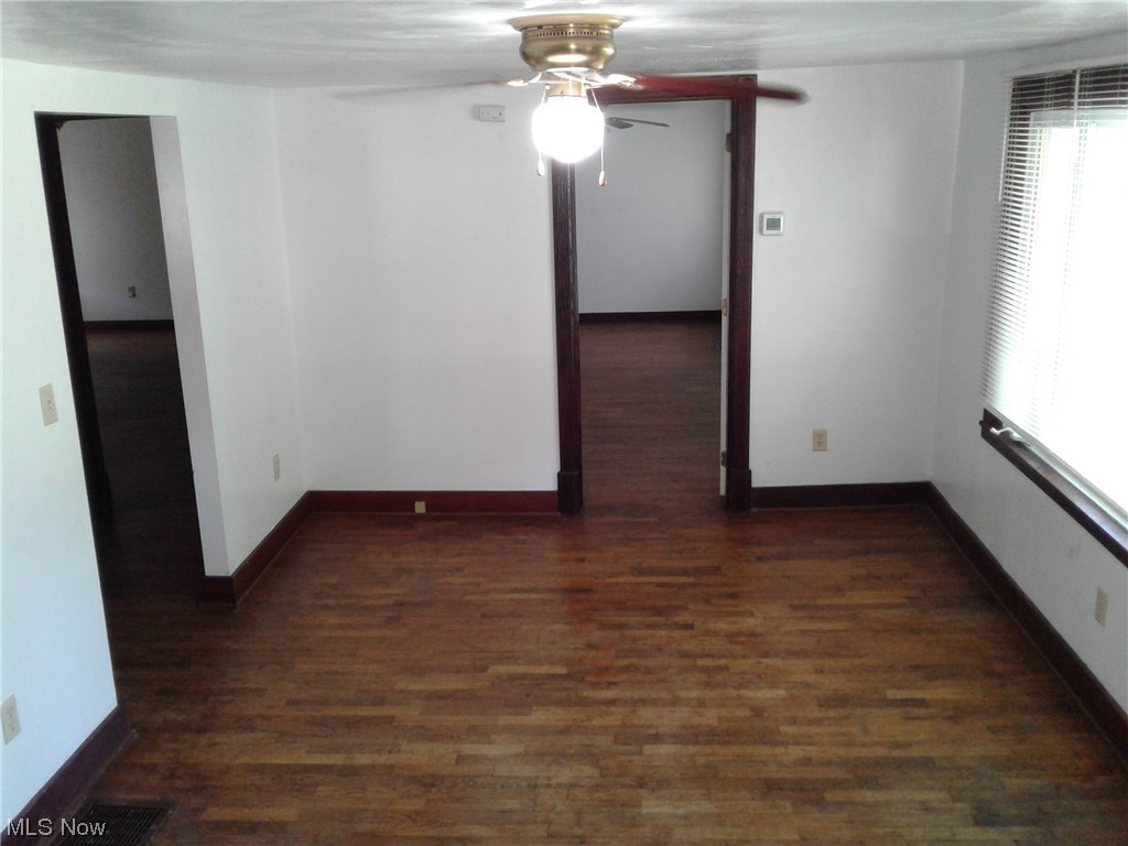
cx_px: 564
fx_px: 1075
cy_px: 423
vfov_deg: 42.9
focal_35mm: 33
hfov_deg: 55.4
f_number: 2.2
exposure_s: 1/15
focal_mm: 3.3
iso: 50
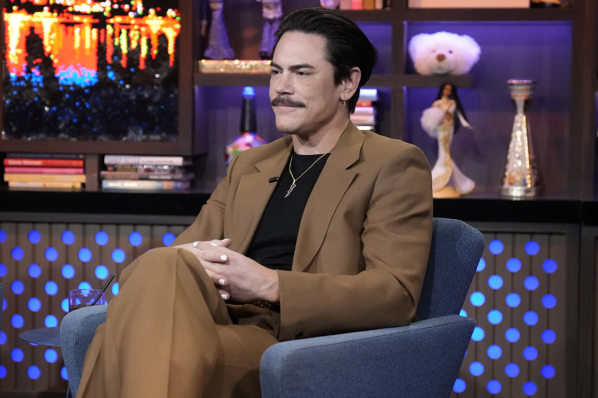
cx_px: 299
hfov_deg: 20.0
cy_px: 199
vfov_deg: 13.4
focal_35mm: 102
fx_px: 1694
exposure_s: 1/200
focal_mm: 68
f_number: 2.8
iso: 5000
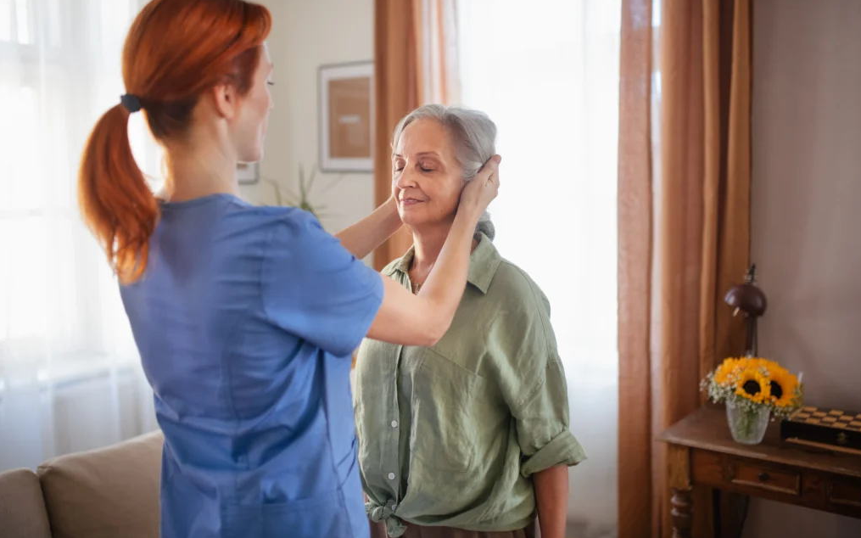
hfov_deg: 54.0
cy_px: 253
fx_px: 845
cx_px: 433
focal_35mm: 36
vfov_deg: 35.3
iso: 500
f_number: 1.8
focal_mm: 35
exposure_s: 1/250
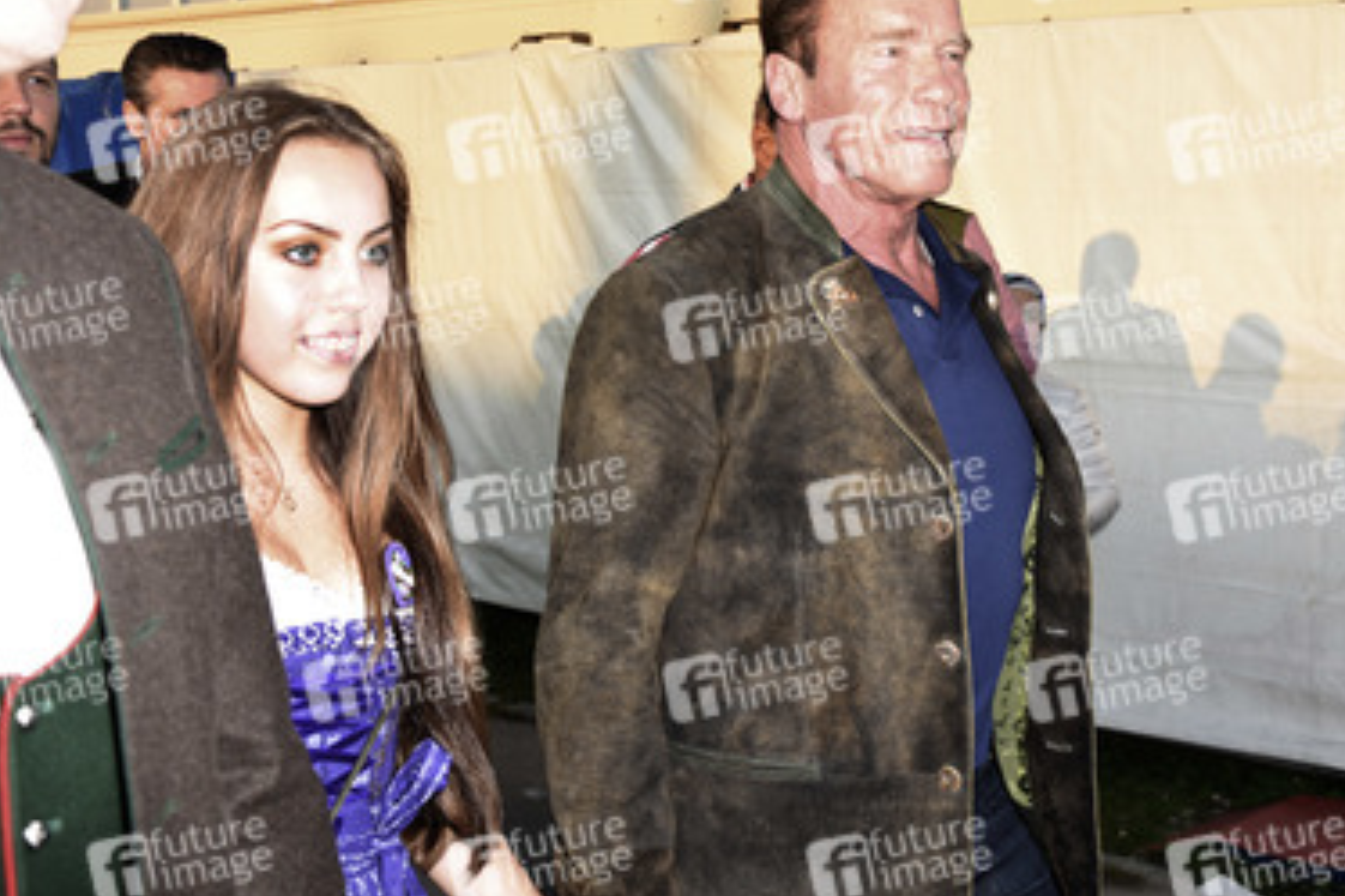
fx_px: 1755
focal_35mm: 47
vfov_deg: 28.6
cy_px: 410
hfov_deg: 41.7
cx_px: 804
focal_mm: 26
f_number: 6.3
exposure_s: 1/160
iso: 100
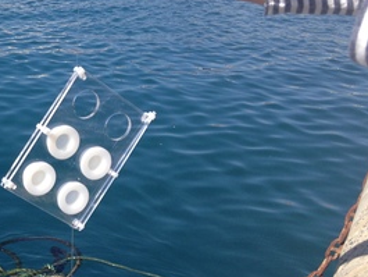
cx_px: 5
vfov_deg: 21.3
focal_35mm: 69
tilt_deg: -19.8
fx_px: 734
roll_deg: +0.5
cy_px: 135
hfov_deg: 26.7
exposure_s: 1/1178
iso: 50
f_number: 2.4
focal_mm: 4.12
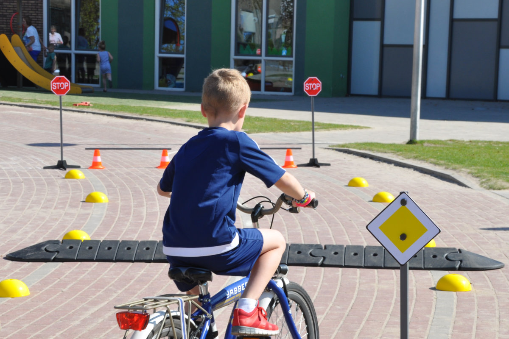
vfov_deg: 17.5
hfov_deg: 26.0
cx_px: 254
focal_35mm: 78
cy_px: 170
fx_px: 1103
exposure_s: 1/160
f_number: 13
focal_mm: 52
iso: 200
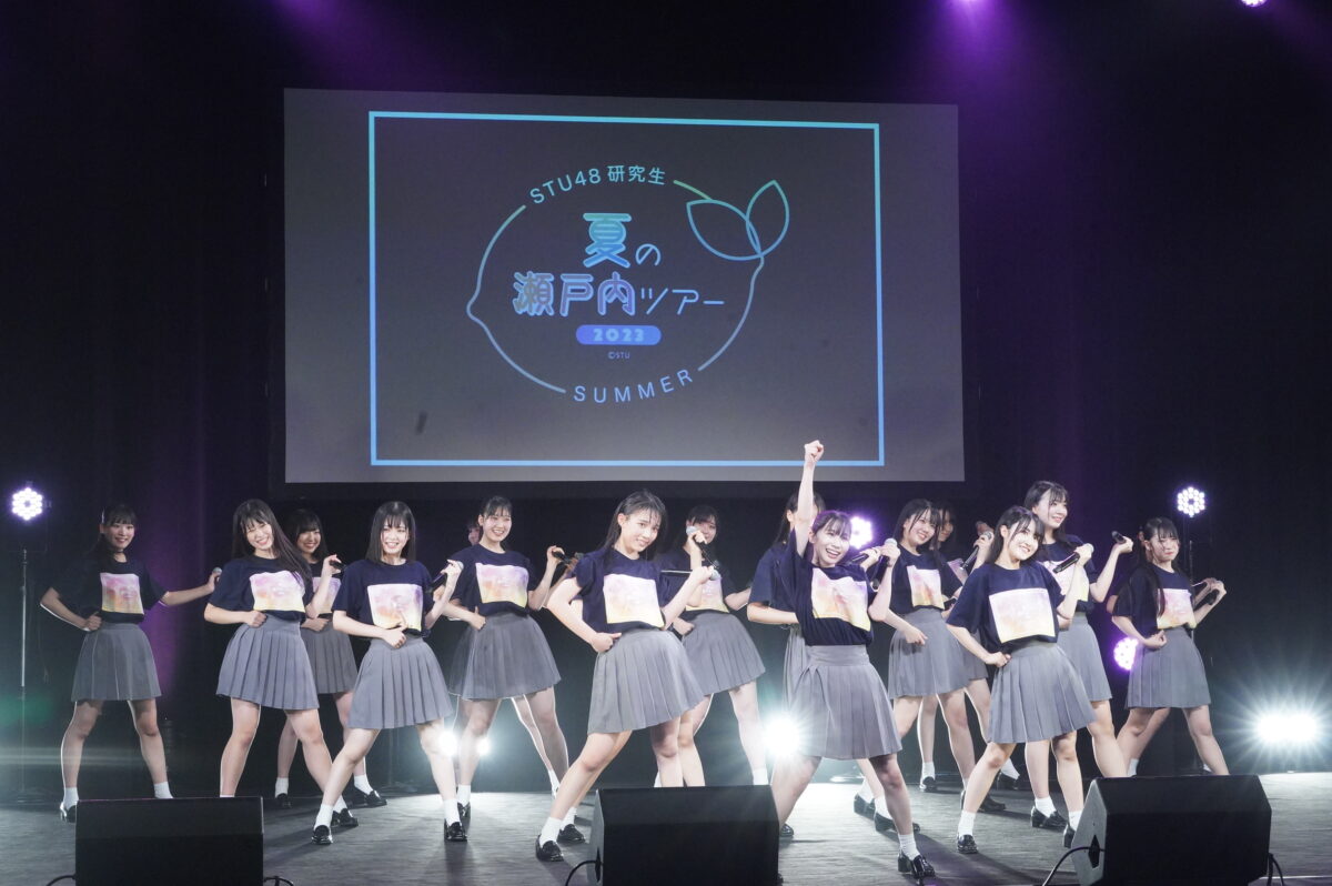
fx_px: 2588
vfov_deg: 19.4
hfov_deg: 28.9
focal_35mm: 70
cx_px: 666
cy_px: 443
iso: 10000
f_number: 14
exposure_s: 1/200
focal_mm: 70
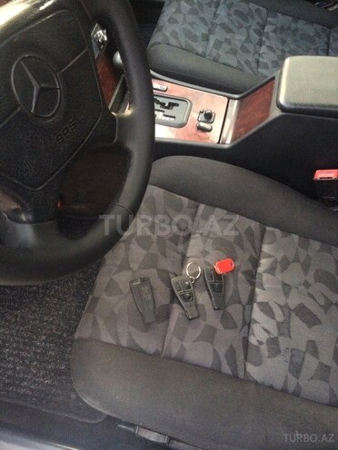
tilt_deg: -56.4
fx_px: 378
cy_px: 225
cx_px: 169
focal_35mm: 29
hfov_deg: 48.2
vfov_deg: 61.7
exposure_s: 1/17
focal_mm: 4.15
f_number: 2.2
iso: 400
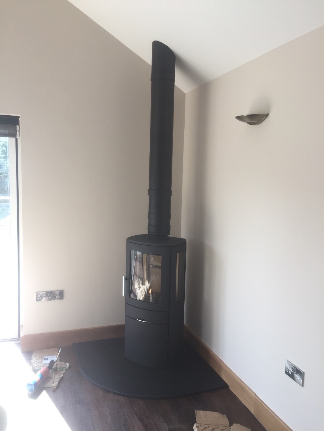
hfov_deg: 48.2
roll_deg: -2.5
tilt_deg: -6.3
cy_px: 216
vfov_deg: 61.7
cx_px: 162
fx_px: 362
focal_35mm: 29
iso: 32
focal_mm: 4.15
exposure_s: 1/100
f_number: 2.2
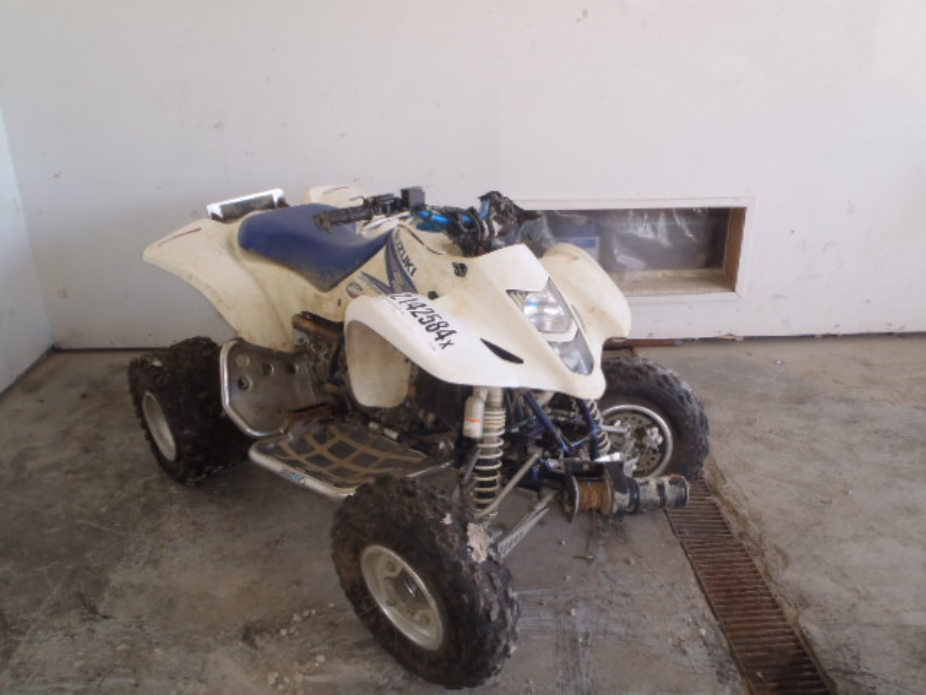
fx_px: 749
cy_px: 348
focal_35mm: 28
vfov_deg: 49.7
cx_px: 463
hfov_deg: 63.4
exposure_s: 1/40
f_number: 3.5
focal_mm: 5
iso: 100
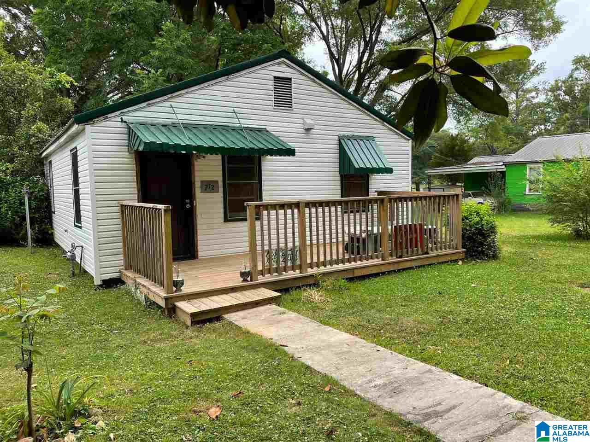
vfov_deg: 53.1
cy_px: 221
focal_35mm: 26
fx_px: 443
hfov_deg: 67.3
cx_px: 295
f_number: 1.6
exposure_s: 1/744
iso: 32
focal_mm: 4.2
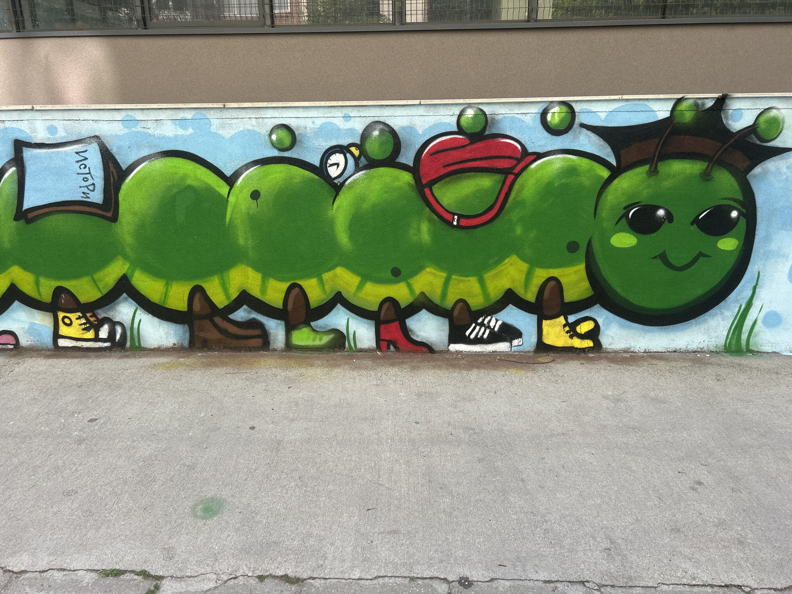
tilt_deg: -17.8
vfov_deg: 53.1
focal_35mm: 26
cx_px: 396
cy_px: 297
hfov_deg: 67.3
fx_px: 595
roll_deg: +0.6
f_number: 1.5
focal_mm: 5.7
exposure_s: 1/808
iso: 50
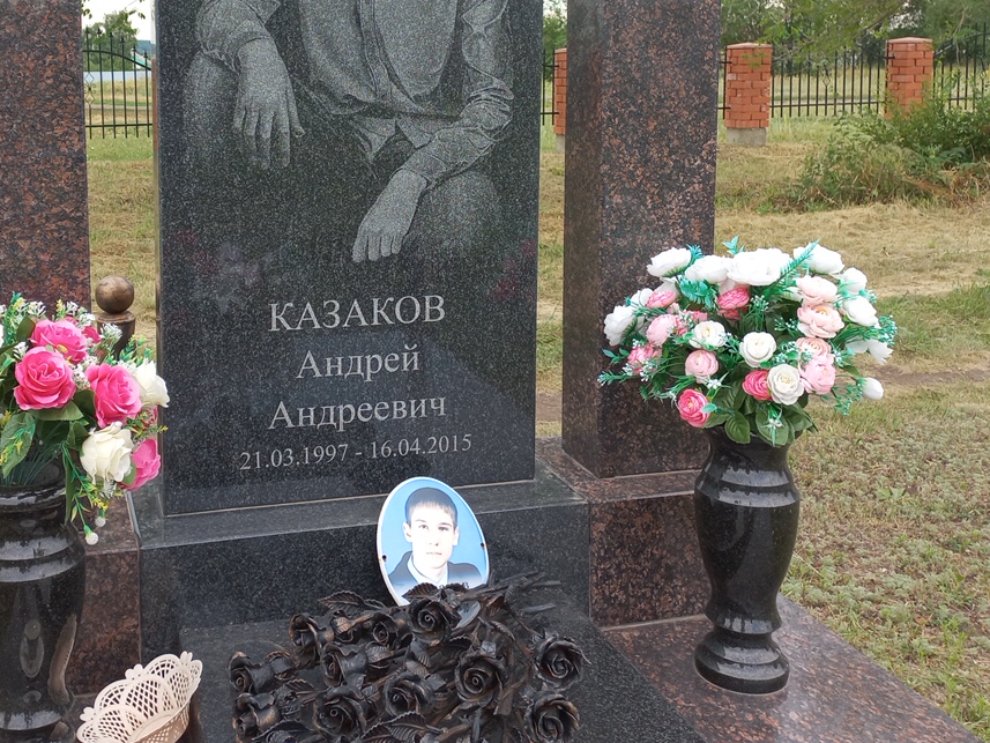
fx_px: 1201
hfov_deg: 44.1
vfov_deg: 33.6
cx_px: 322
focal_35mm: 42
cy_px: 178
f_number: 1.8
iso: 24
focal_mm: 4.6
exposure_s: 1/157
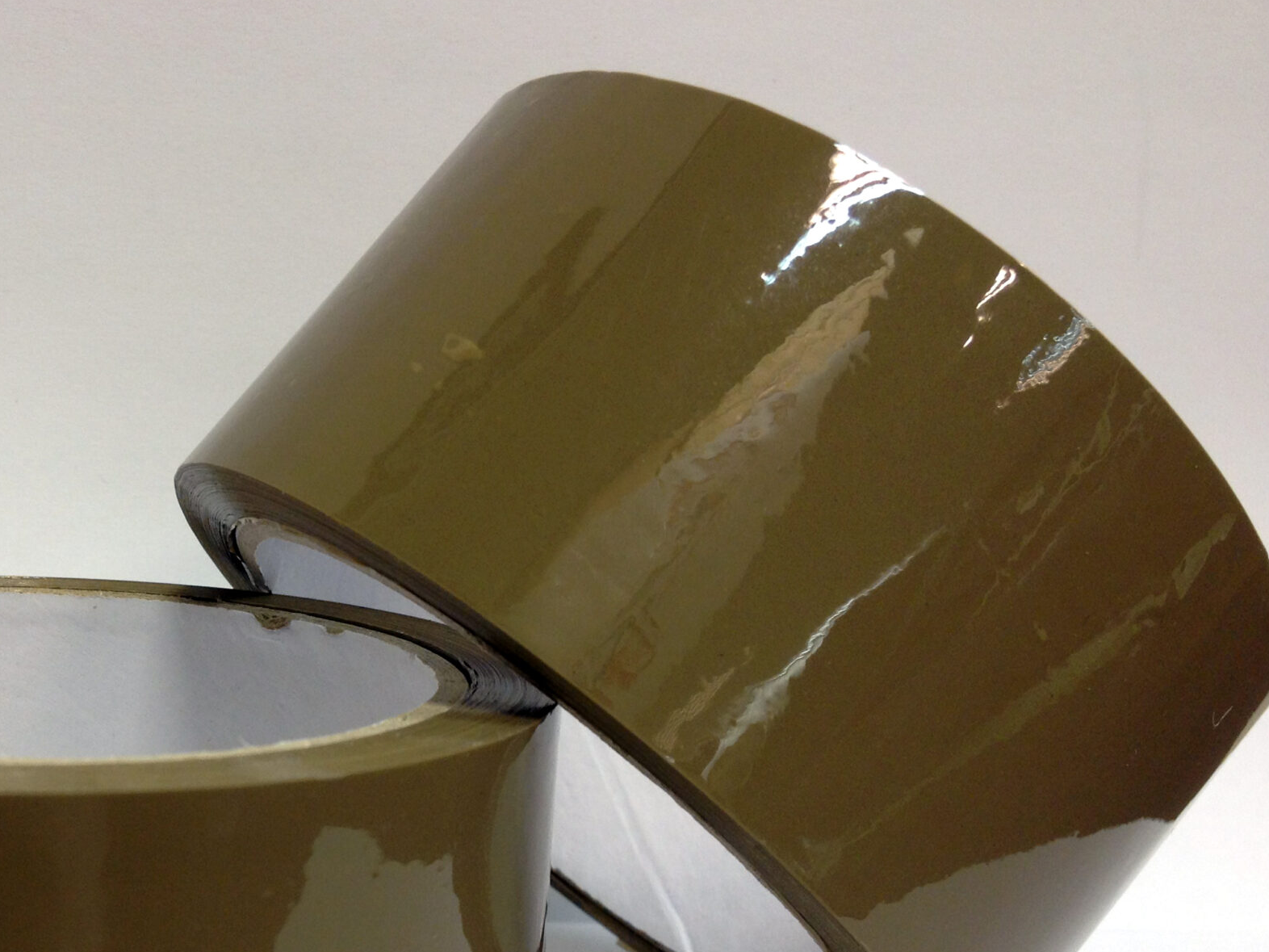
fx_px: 2090
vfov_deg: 25.3
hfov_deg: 32.8
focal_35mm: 57
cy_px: 744
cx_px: 256
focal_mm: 4.28
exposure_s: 1/20
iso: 64
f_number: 2.4
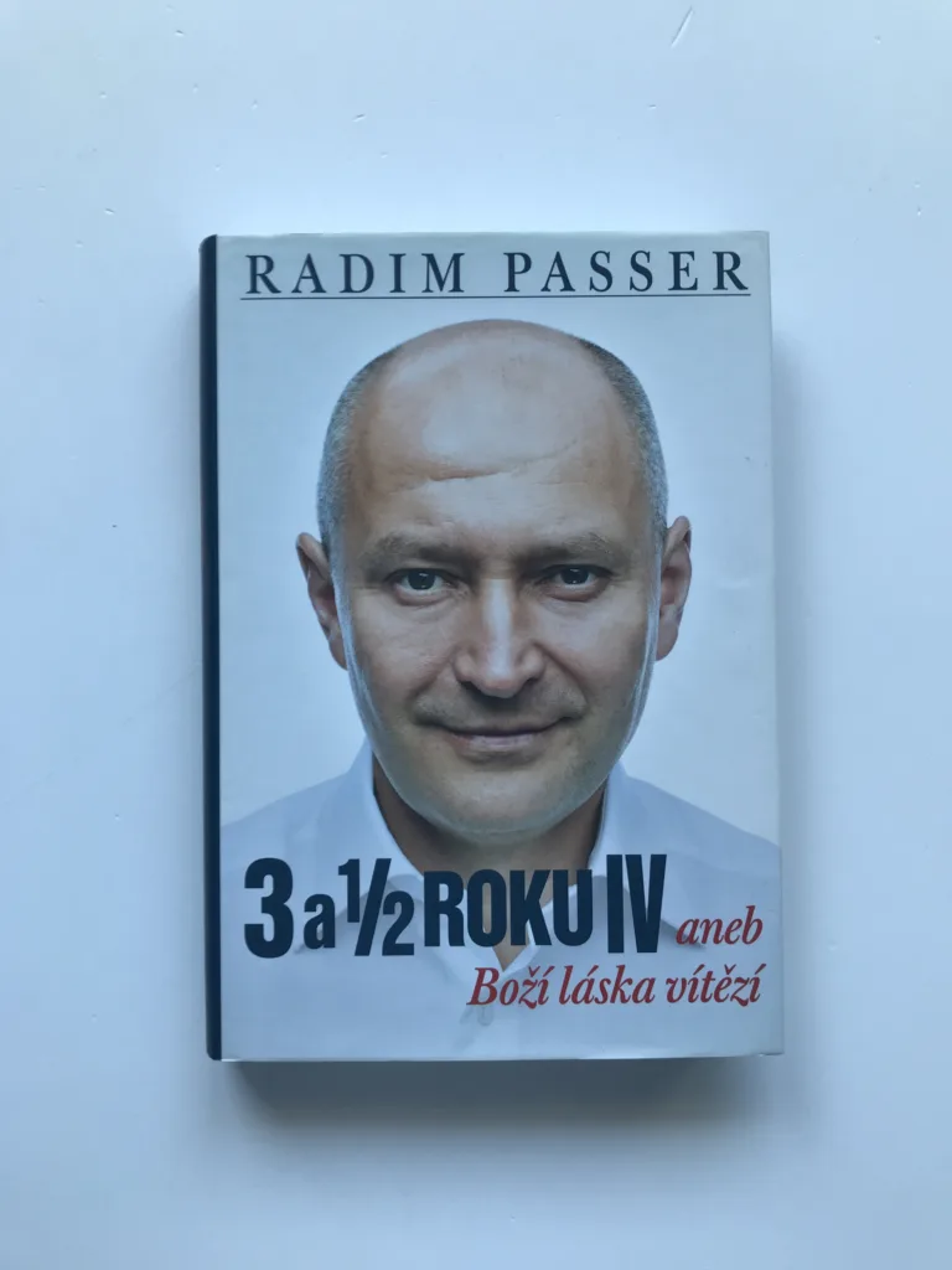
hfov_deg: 49.7
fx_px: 1027
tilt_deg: -88.7
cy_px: 635
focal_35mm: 28
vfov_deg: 63.4
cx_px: 476
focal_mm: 3.99
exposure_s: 1/50
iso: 25
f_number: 1.8
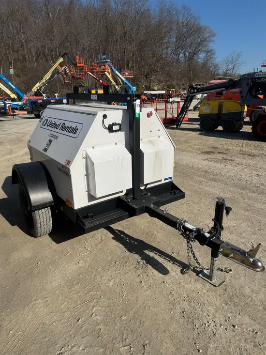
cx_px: 133
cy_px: 178
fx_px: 246
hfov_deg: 56.8
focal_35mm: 24
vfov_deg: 71.6
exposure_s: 1/10417
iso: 80
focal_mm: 6.76
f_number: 1.78
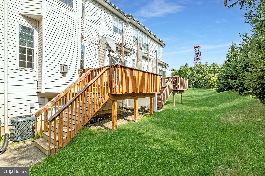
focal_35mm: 15
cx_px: 132
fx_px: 110
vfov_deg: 77.3
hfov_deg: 100.4
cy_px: 88
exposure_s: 1/900
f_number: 10
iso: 320
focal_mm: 10
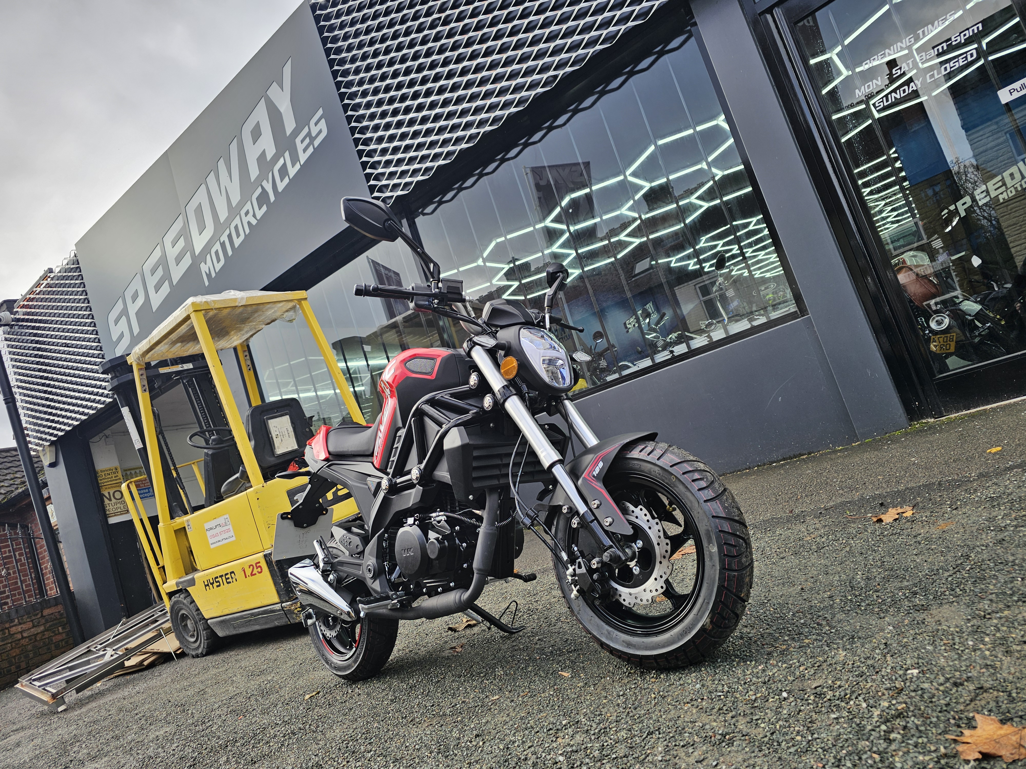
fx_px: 682
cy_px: 384
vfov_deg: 58.9
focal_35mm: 23
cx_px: 513
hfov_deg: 73.9
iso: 10
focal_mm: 6.3
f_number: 1.7
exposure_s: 1/181
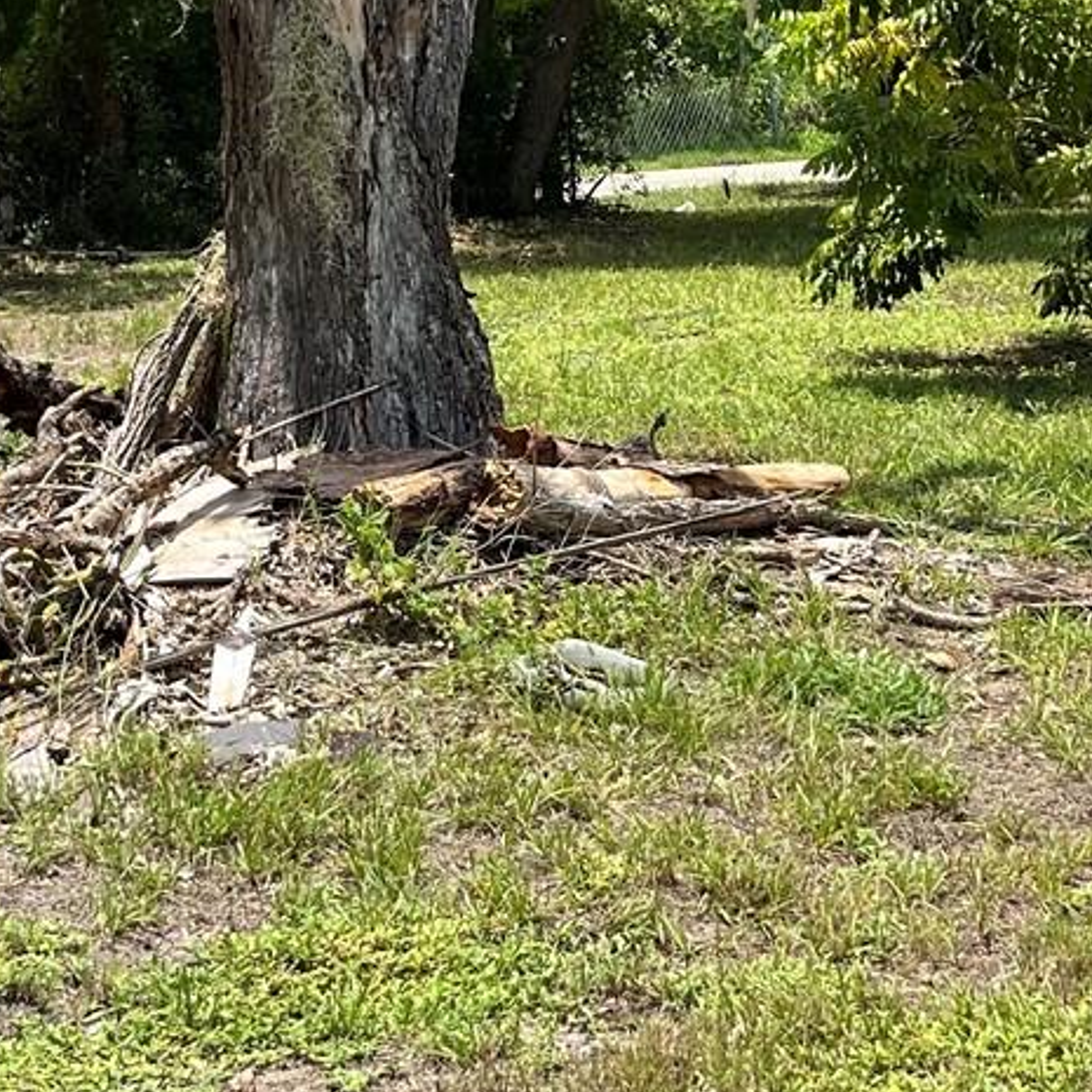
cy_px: 338
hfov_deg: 21.9
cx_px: 646
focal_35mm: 79
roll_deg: +3.0
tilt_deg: -6.2
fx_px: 2820
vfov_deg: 21.8
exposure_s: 1/2268
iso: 50
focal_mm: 5.1
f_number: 1.6
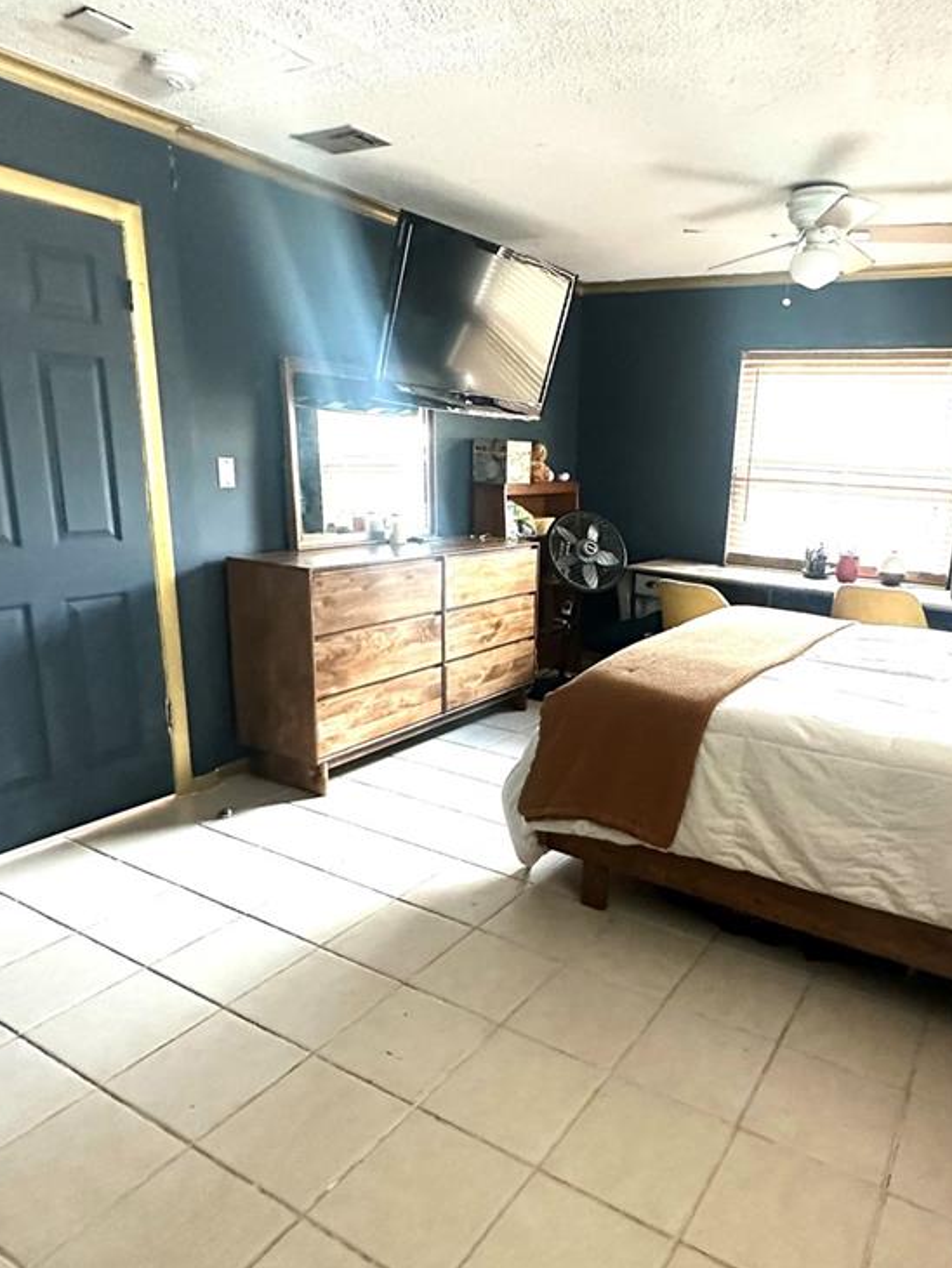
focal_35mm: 23
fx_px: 843
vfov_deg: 73.8
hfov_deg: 57.9
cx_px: 615
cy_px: 674
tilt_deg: -14.6
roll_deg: -3.3
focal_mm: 2.22
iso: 640
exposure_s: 1/60
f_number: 2.2
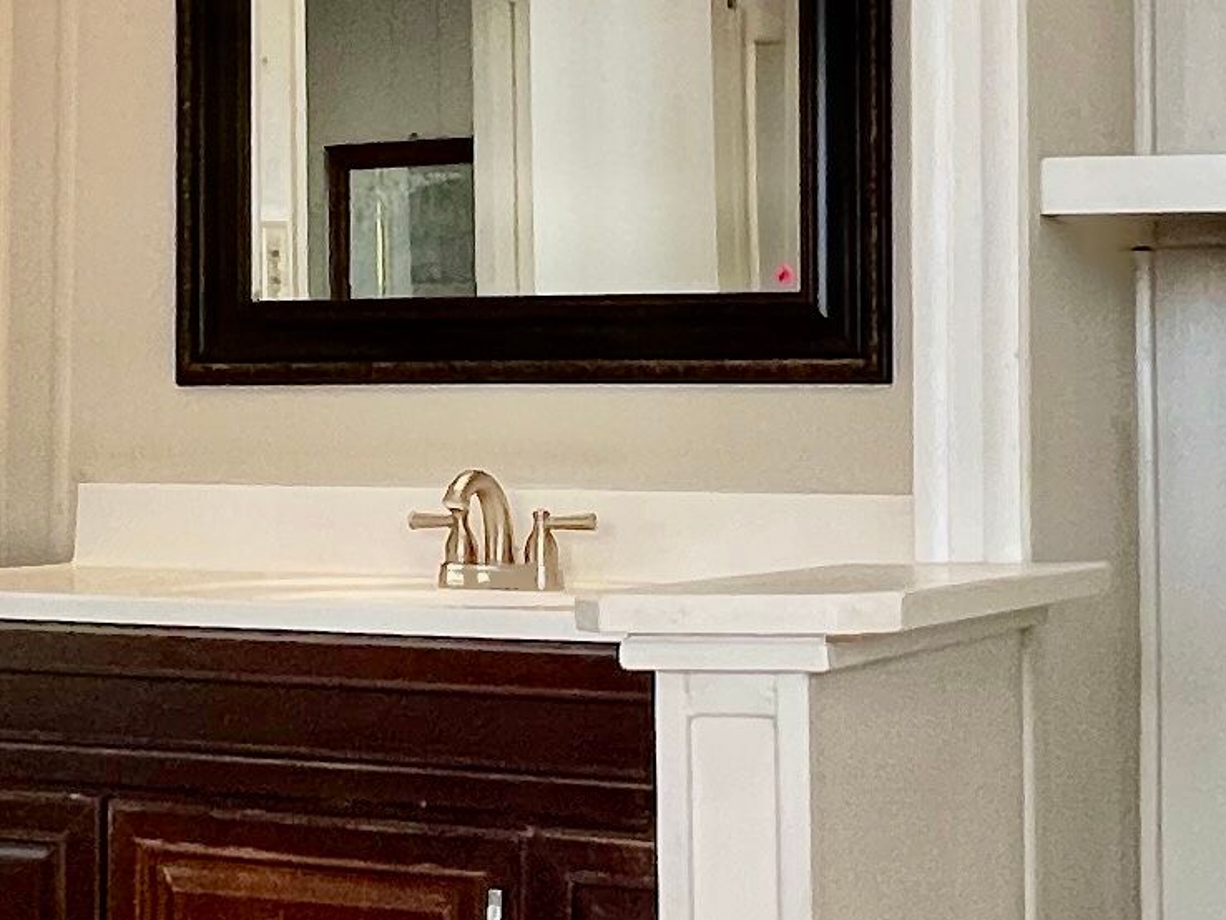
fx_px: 2515
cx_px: 585
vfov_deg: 20.7
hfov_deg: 27.4
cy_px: 399
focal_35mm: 71
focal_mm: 1.57
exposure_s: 1/60
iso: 200
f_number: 1.8
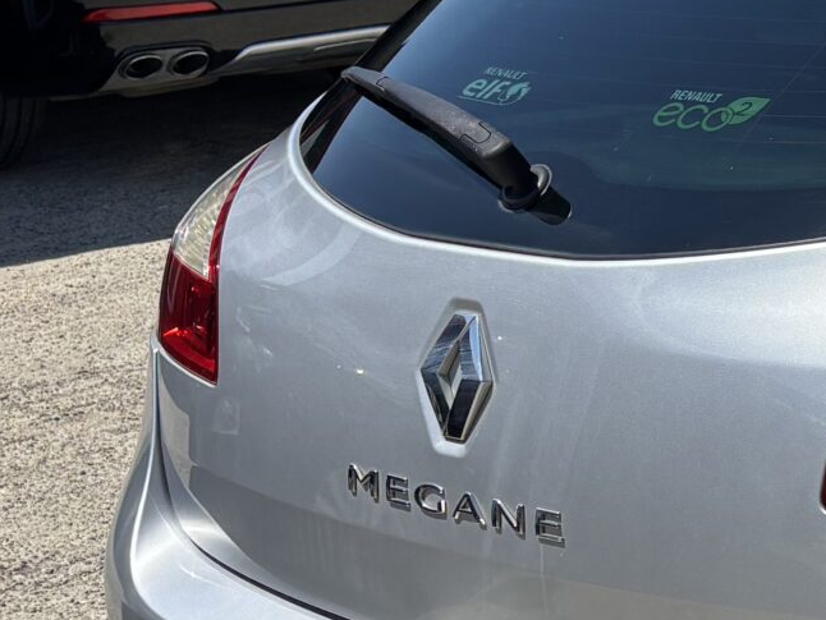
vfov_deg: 14.4
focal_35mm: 103
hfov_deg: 17.1
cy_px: 357
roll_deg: -5.3
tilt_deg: -16.5
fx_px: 2459
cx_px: 1275
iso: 50
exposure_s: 1/3534
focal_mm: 5.96
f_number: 1.6
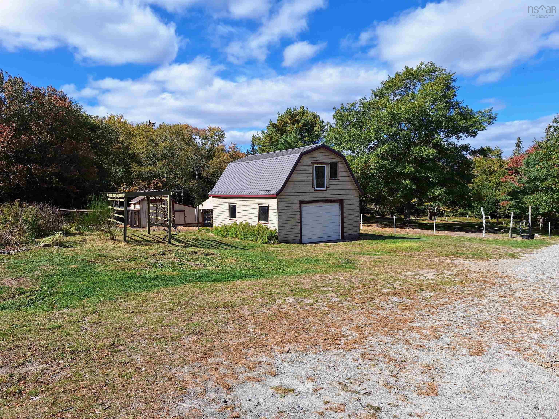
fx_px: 371
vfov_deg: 58.9
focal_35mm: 23
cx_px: 280
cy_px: 210
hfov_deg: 73.9
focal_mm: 5.54
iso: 25
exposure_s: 1/2915
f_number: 1.8
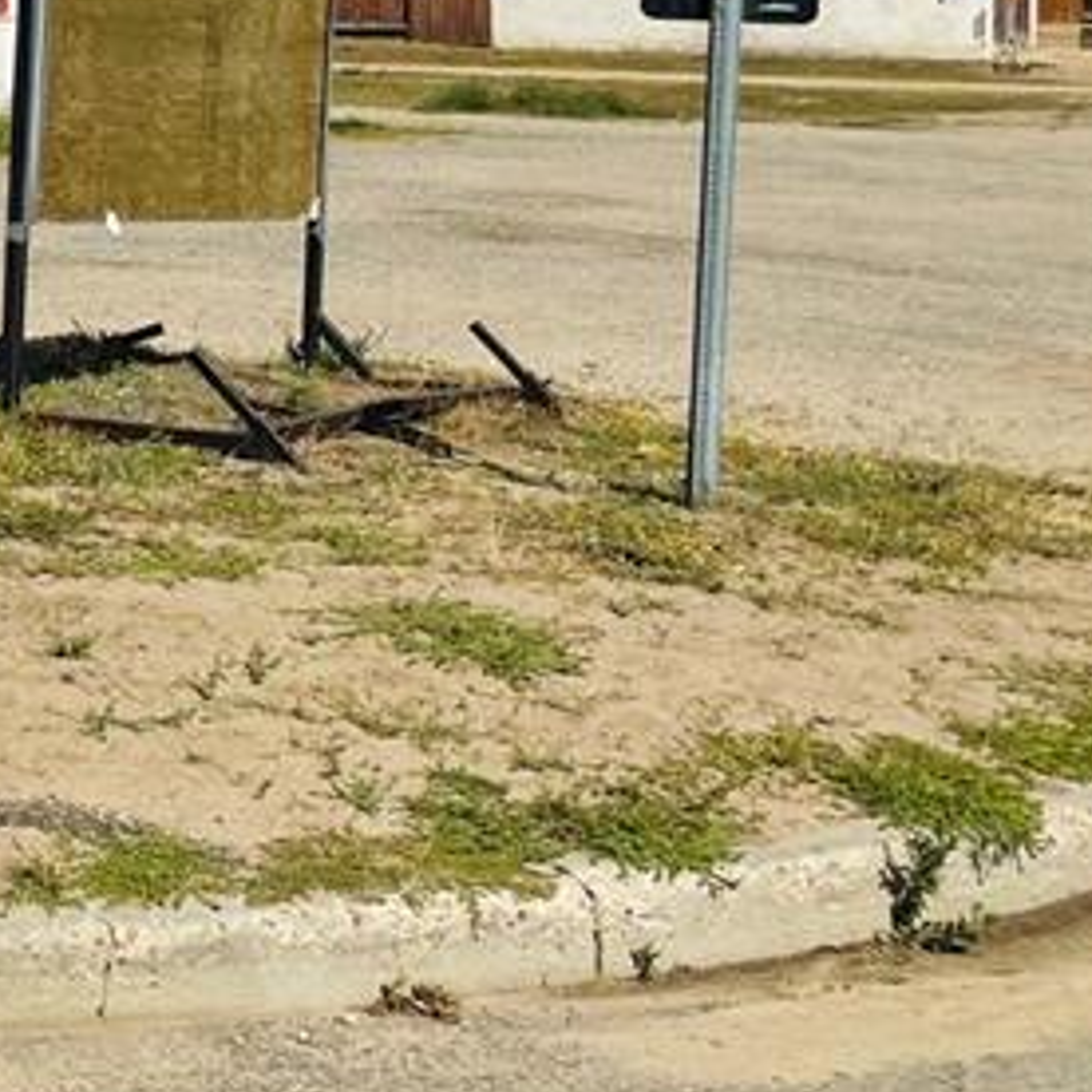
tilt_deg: -1.7
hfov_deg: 18.4
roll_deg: -0.1
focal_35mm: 82
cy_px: 4
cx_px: -621
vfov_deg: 20.5
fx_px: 2927
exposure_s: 1/7407
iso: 32
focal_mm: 5.1
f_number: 1.6
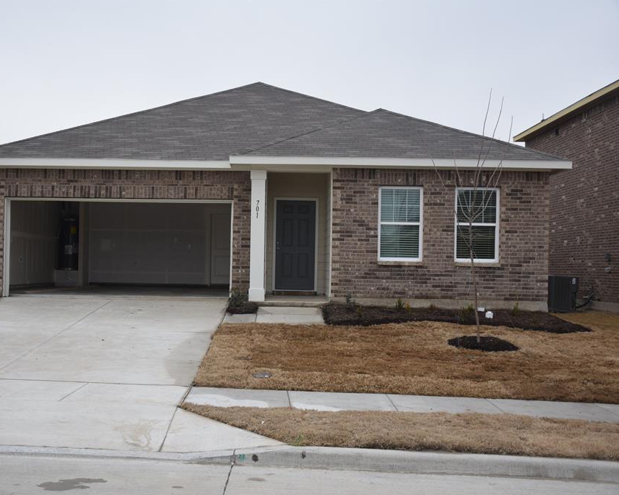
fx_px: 751
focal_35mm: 41
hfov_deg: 44.6
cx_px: 252
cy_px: 246
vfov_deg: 36.5
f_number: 5
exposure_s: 1/2000
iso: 800
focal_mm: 24
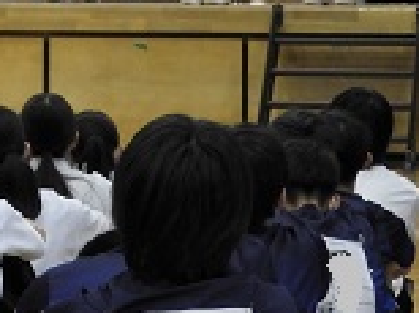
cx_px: -253
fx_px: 4520
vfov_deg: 3.9
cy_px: -137
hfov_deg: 5.3
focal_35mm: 374
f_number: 5
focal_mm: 20.6
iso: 400
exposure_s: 1/20
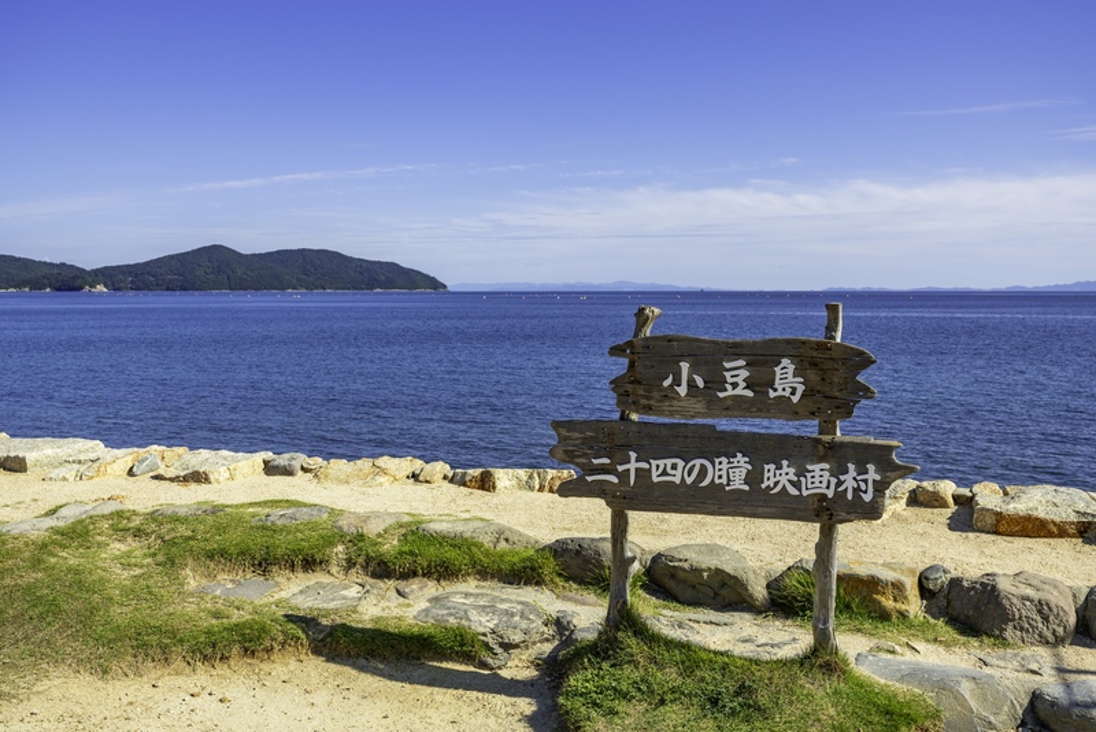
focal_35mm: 34
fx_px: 1051
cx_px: 548
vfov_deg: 38.4
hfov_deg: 55.1
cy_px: 366
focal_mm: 34.5
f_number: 8
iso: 125
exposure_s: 1/640
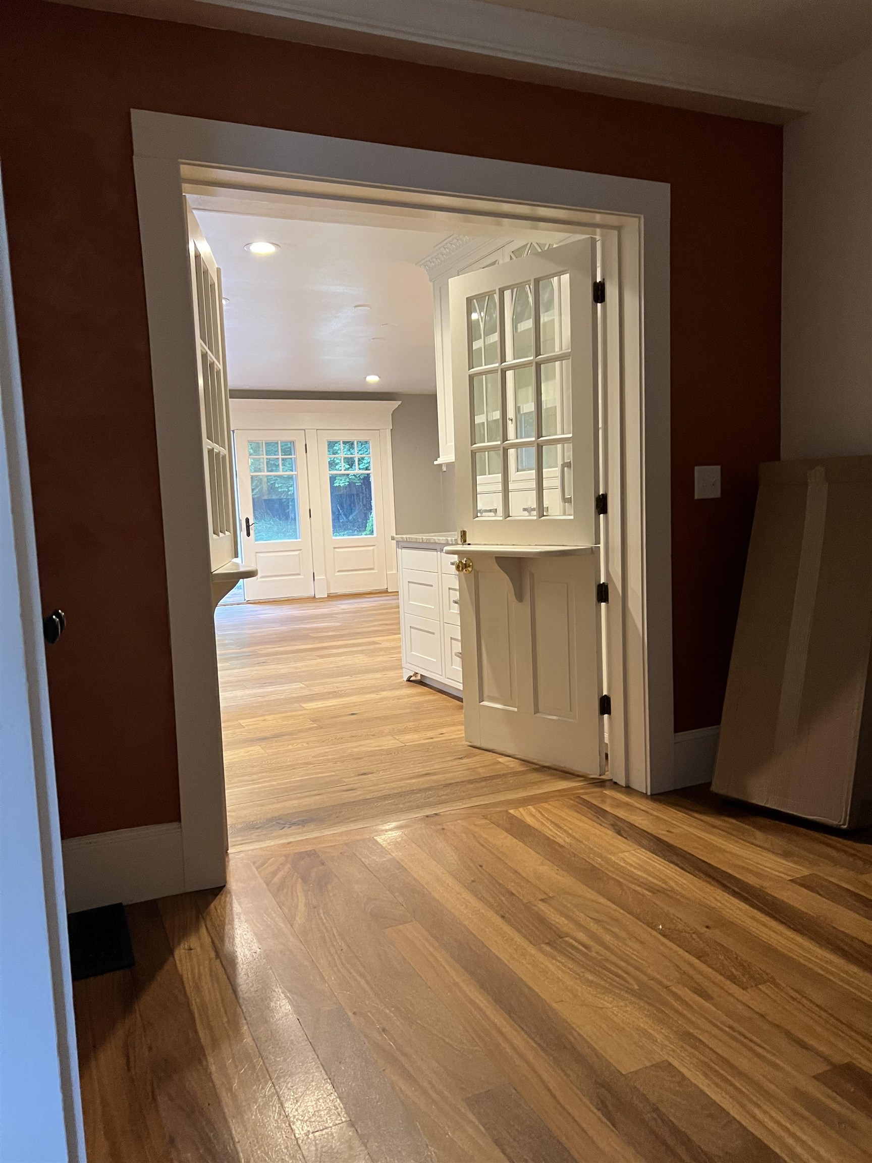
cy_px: 582
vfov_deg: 67.3
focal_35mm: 26
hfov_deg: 53.1
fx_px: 873
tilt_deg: -4.9
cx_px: 436
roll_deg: +2.6
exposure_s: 1/60
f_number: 1.5
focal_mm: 5.7
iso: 400
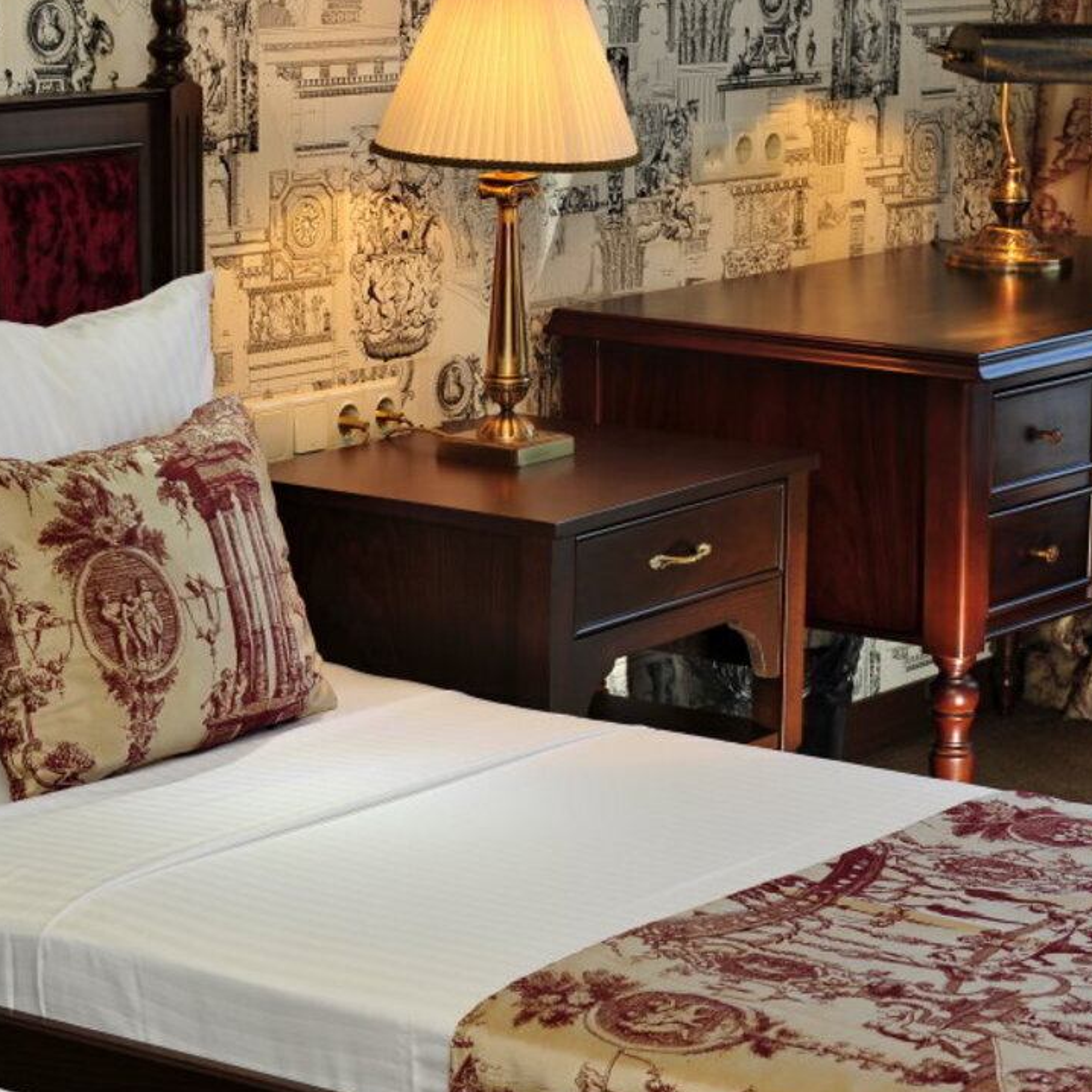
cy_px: 526
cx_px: 729
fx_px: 3997
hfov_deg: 15.5
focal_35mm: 112
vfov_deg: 15.6
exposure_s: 1/8
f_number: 9
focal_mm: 70
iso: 200
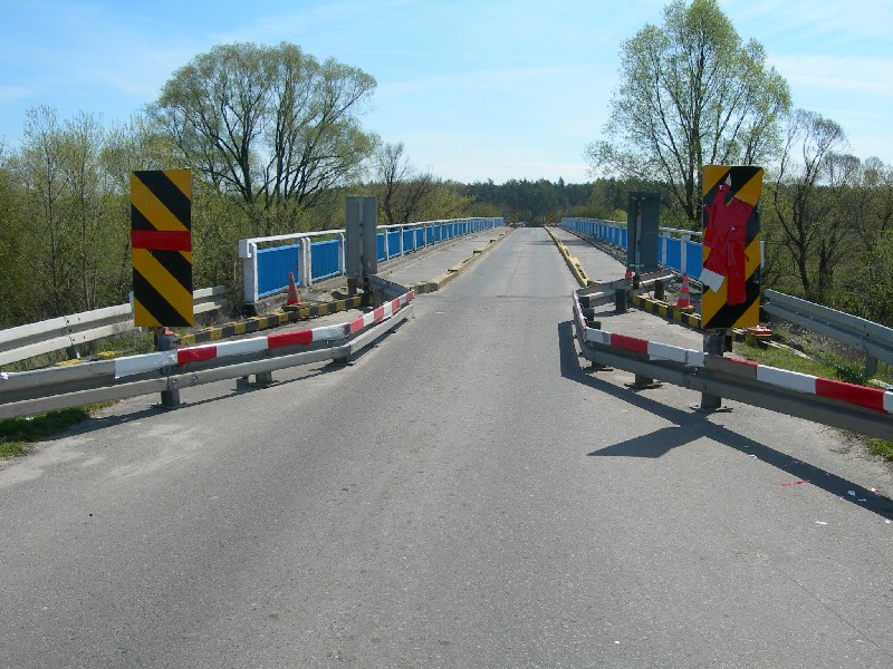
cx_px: 446
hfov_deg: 49.0
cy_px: 334
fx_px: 980
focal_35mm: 38
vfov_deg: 37.7
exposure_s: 1/566
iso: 50
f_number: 4.8
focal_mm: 7.8
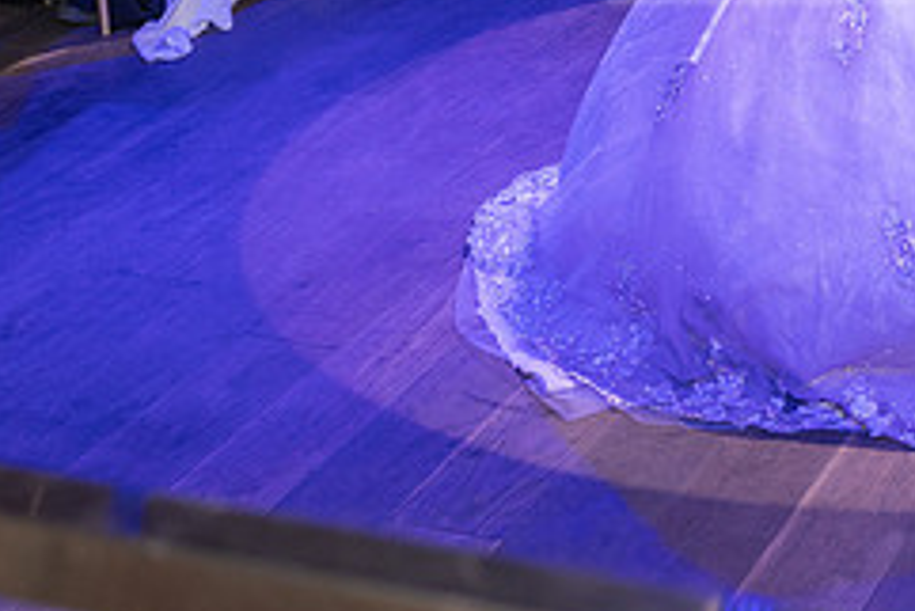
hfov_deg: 21.9
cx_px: 938
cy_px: -85
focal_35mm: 89
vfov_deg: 14.9
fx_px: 2263
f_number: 3.5
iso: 1000
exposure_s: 1/125
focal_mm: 37
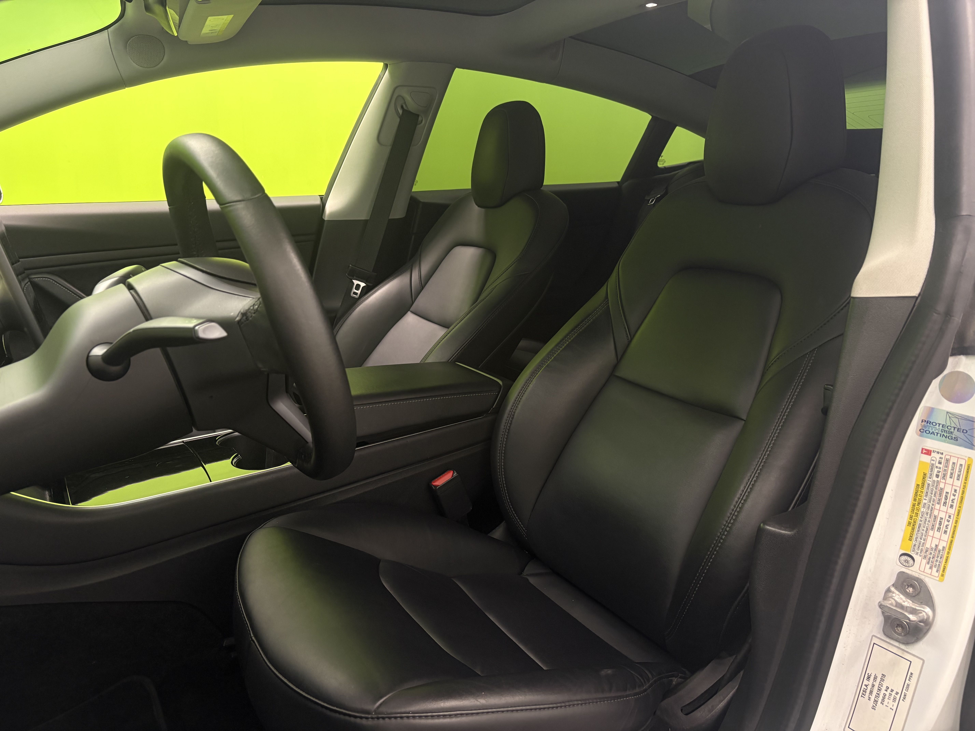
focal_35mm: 26
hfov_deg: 67.3
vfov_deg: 53.1
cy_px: 366
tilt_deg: -13.2
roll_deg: -1.5
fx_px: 732
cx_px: 488
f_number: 1.6
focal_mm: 5.96
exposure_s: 1/50
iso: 160
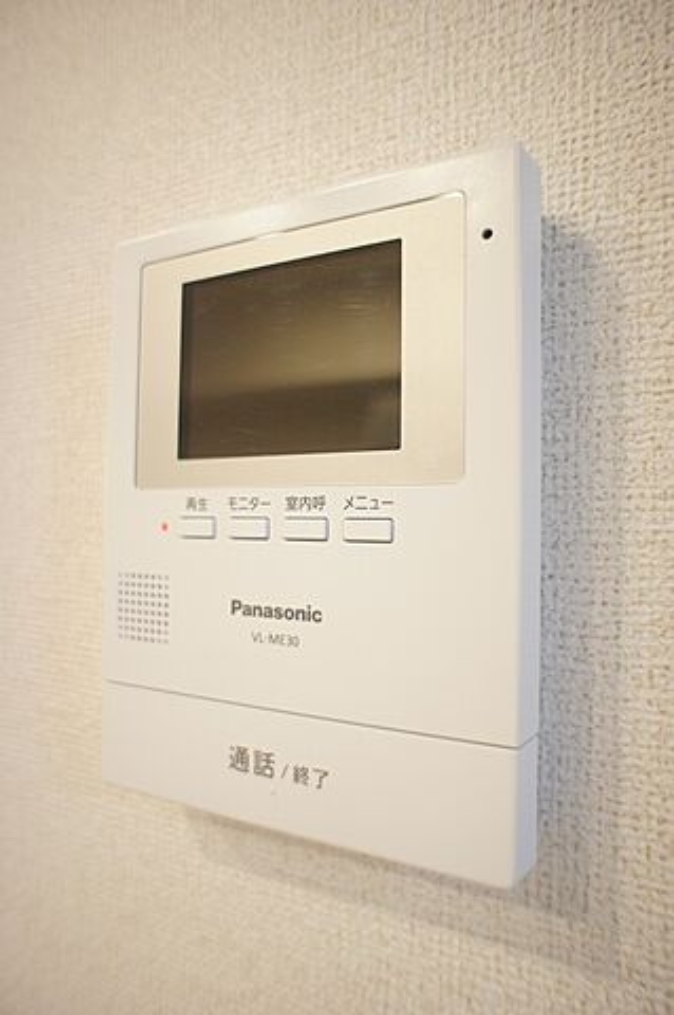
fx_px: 675
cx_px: 337
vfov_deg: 73.8
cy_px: 508
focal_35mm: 24
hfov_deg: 53.0
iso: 250
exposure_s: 1/30
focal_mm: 16
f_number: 2.8
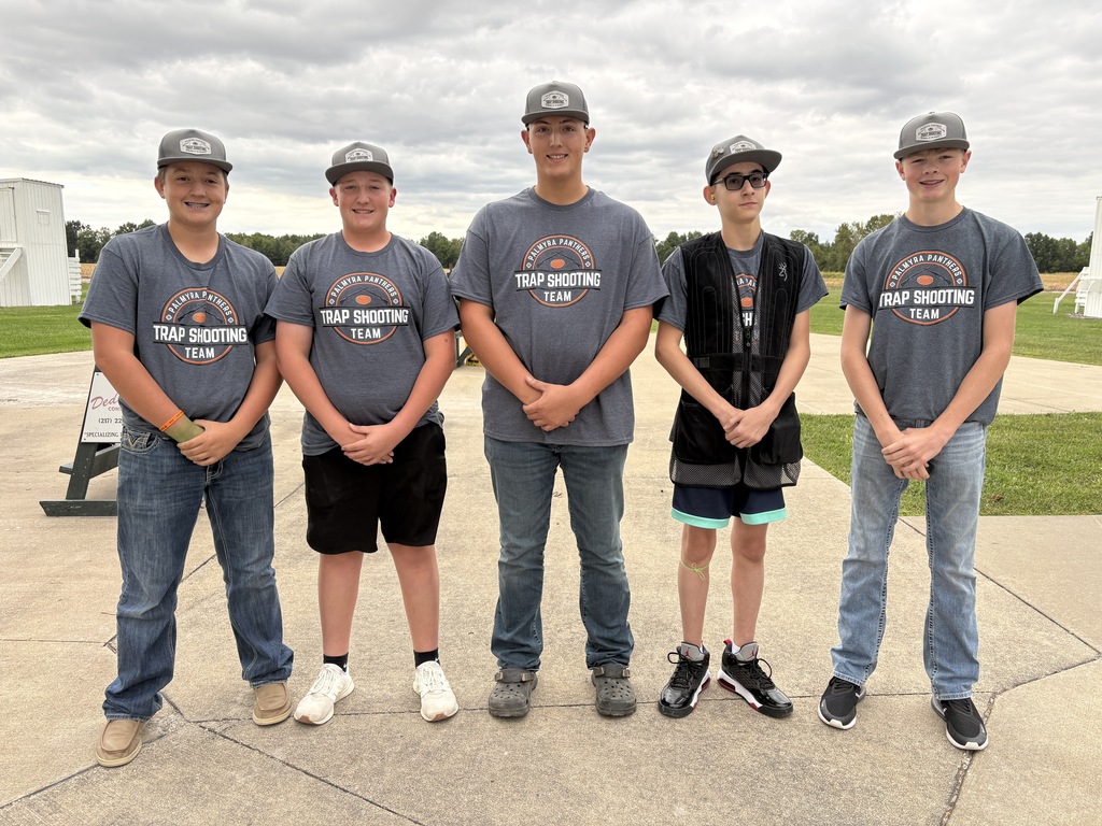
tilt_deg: -9.7
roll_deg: -0.6
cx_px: 551
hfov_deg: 67.3
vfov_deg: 53.1
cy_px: 413
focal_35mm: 26
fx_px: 828
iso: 50
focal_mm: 5.96
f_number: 1.6
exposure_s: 1/453
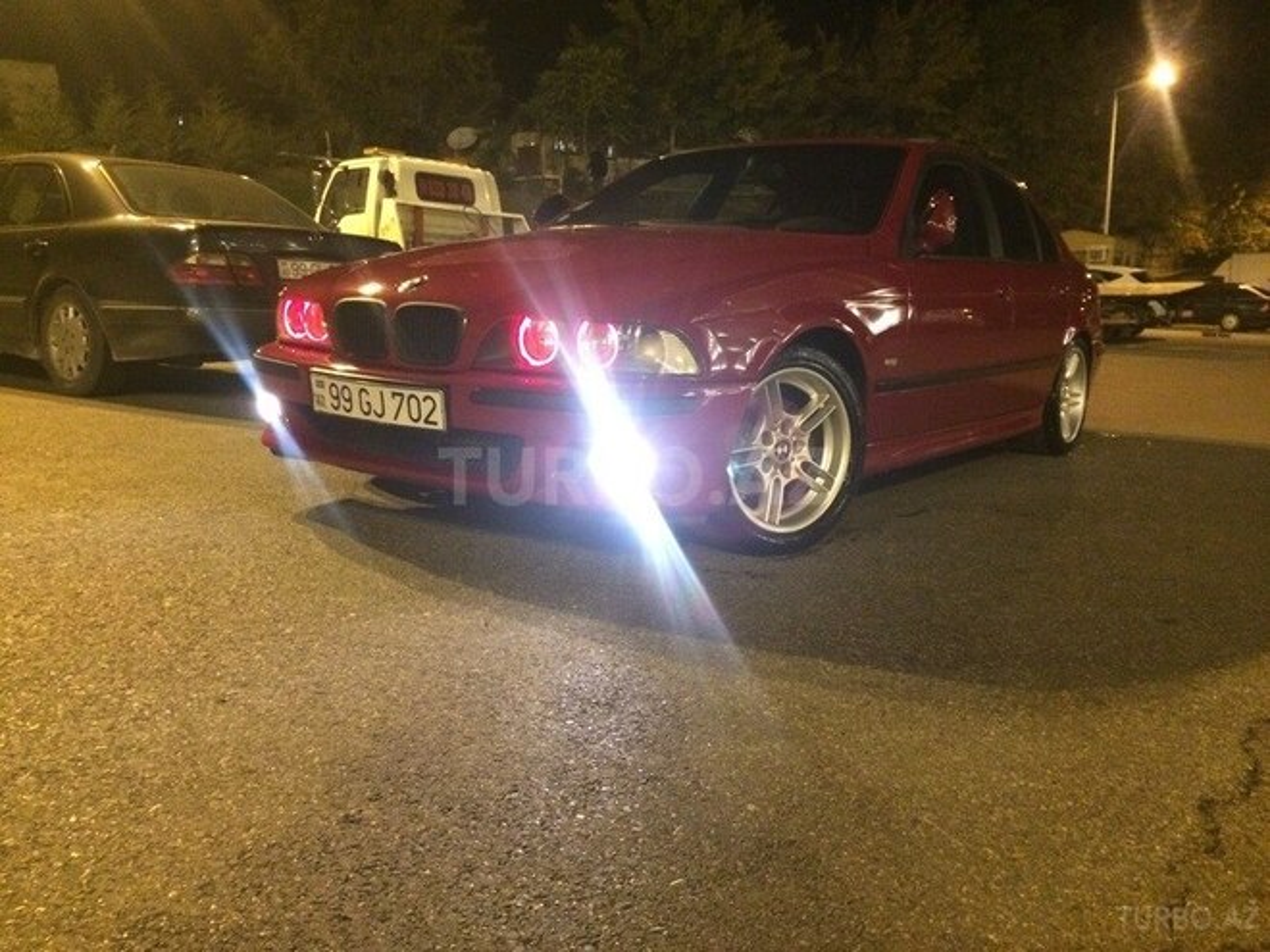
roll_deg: +2.8
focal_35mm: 29
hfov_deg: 61.7
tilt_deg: -8.9
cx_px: 635
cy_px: 476
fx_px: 1064
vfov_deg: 48.2
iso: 400
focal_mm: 4.15
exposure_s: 1/17
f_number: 2.2
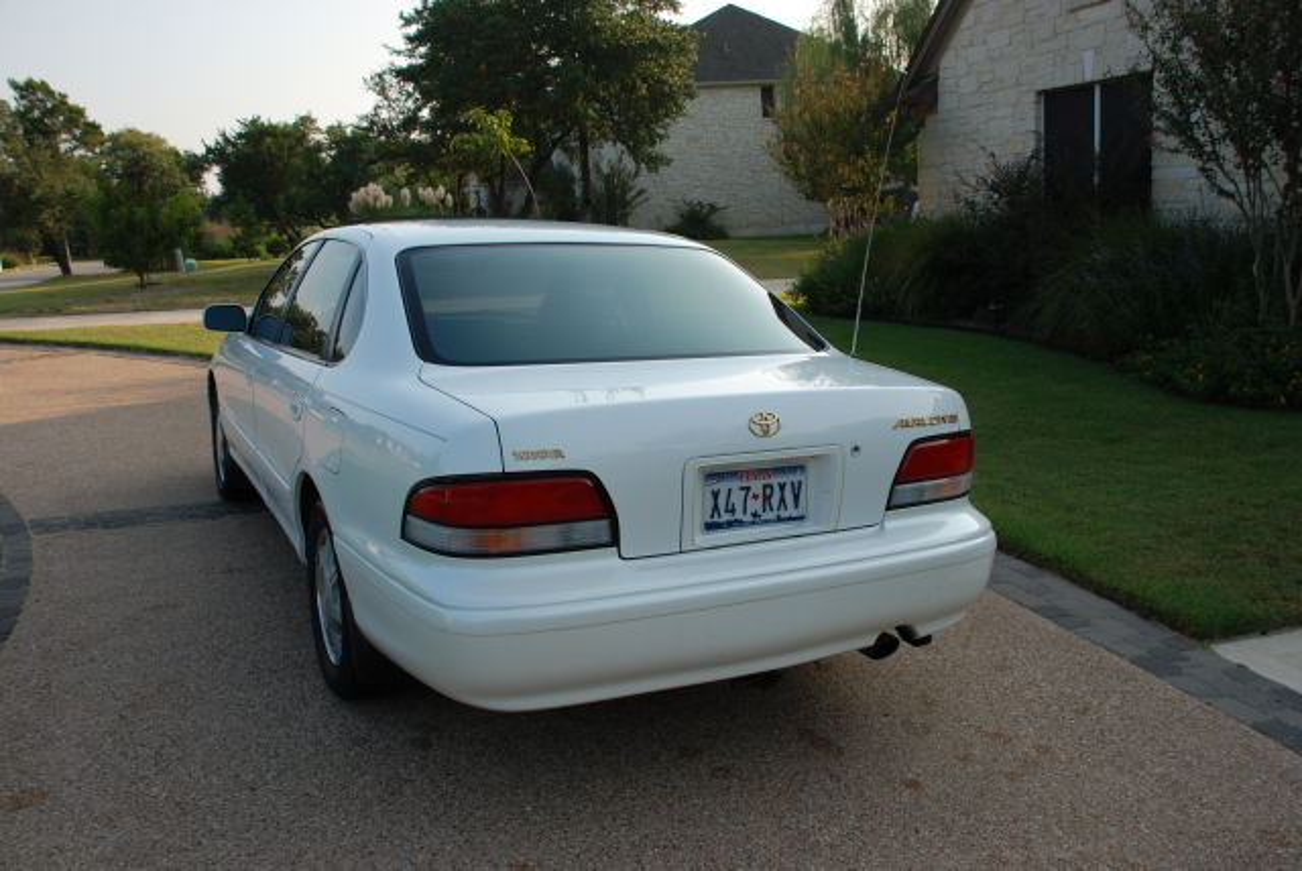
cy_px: 436
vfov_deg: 43.7
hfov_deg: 61.9
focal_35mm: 30
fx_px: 1086
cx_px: 651
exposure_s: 1/160
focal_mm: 20
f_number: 6.3
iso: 100
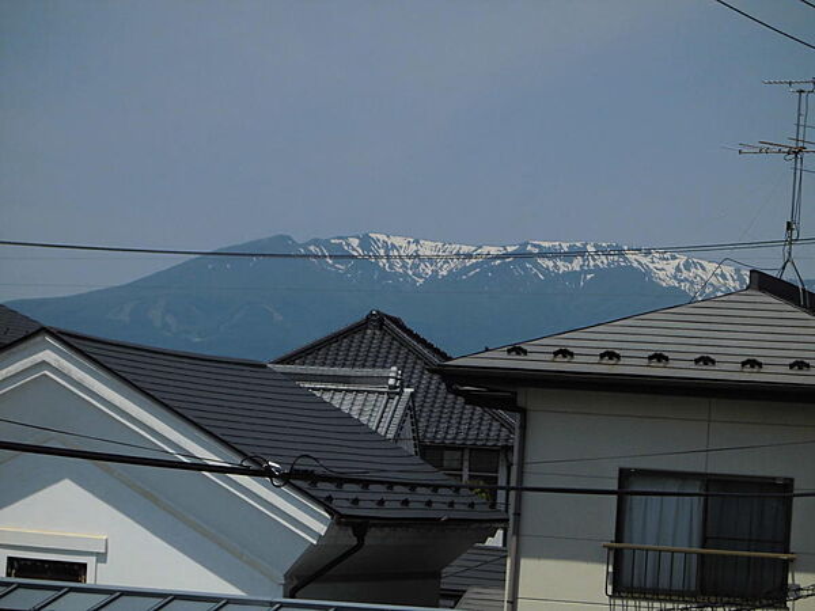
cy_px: 306
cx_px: 408
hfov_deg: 12.7
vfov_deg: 9.5
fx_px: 3673
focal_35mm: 156
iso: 100
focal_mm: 27.6
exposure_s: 1/500
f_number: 6.5
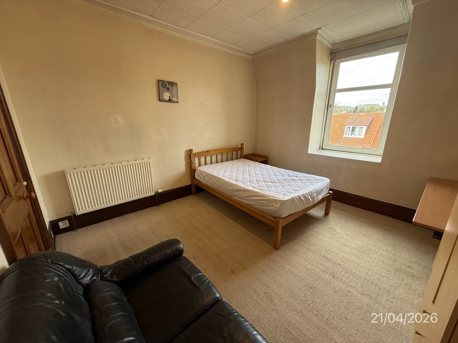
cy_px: 172
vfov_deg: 85.7
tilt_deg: -15.4
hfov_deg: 102.1
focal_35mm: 14
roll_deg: +0.5
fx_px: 185
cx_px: 229
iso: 125
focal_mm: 2.22
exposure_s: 1/99
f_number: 2.2
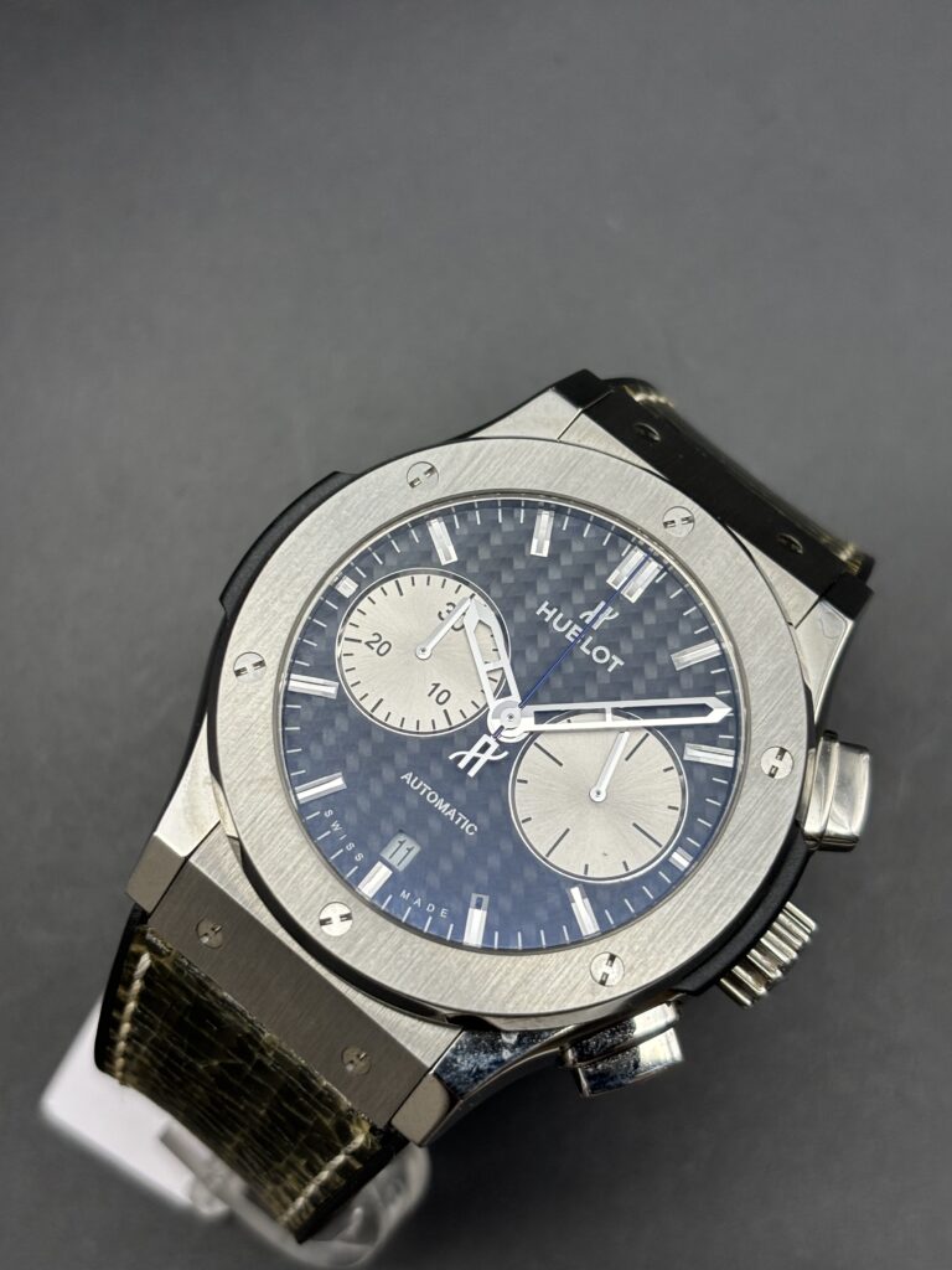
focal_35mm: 52
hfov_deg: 28.0
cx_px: 476
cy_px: 635
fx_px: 1907
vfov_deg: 36.8
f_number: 1.6
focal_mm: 5.96
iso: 40
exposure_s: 1/100
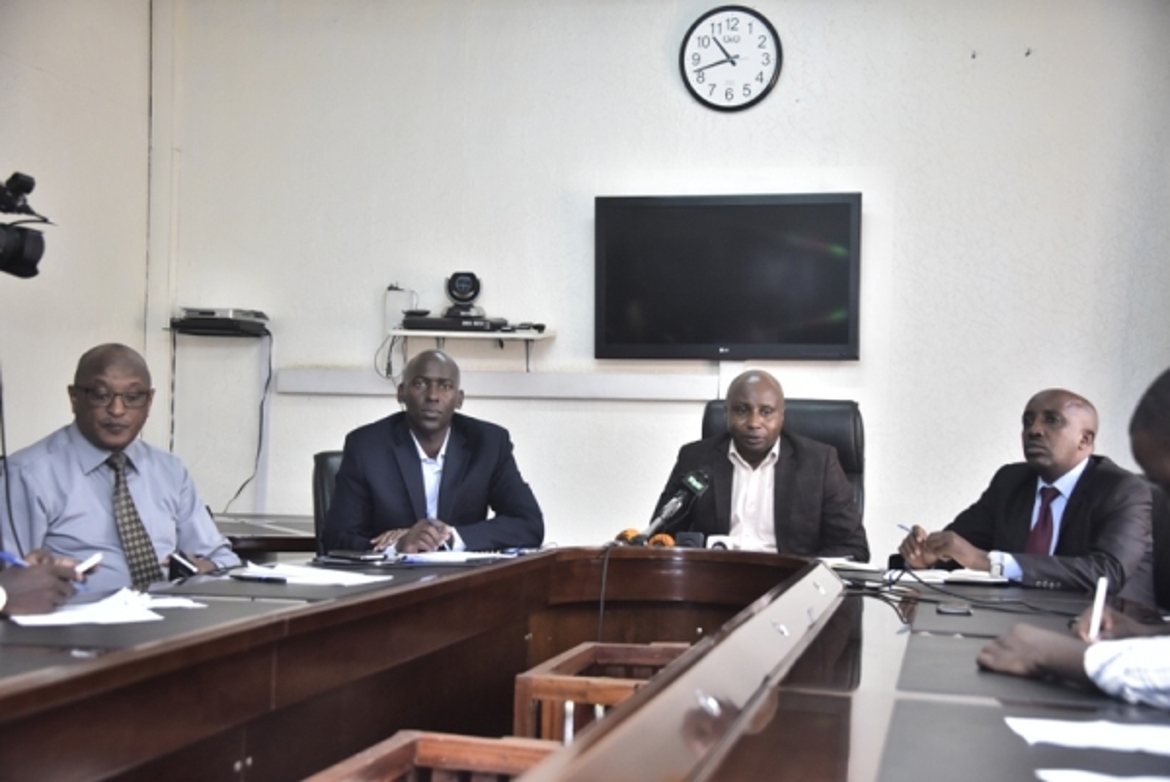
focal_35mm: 56
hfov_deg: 35.6
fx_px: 1821
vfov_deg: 24.2
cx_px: 585
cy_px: 391
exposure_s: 1/200
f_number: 4.5
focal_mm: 56
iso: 2500
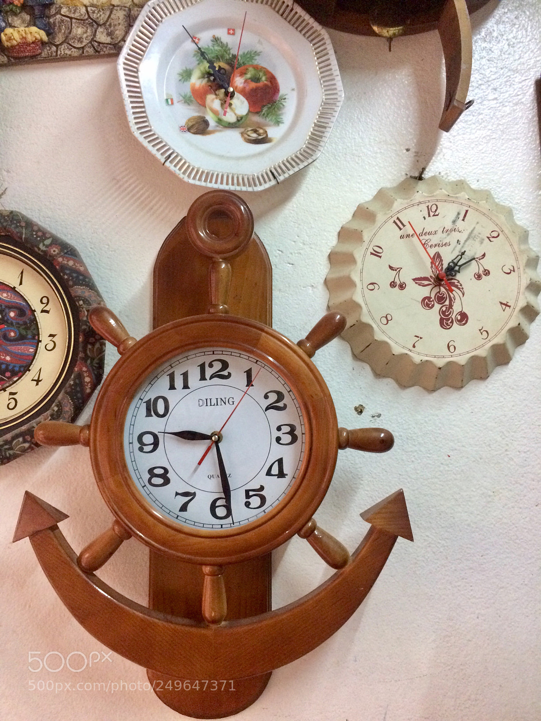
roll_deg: +1.1
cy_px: 360
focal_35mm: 29
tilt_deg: +3.8
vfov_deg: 61.7
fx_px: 604
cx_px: 270
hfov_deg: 48.2
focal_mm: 4.15
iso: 320
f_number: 2.2
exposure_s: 1/25
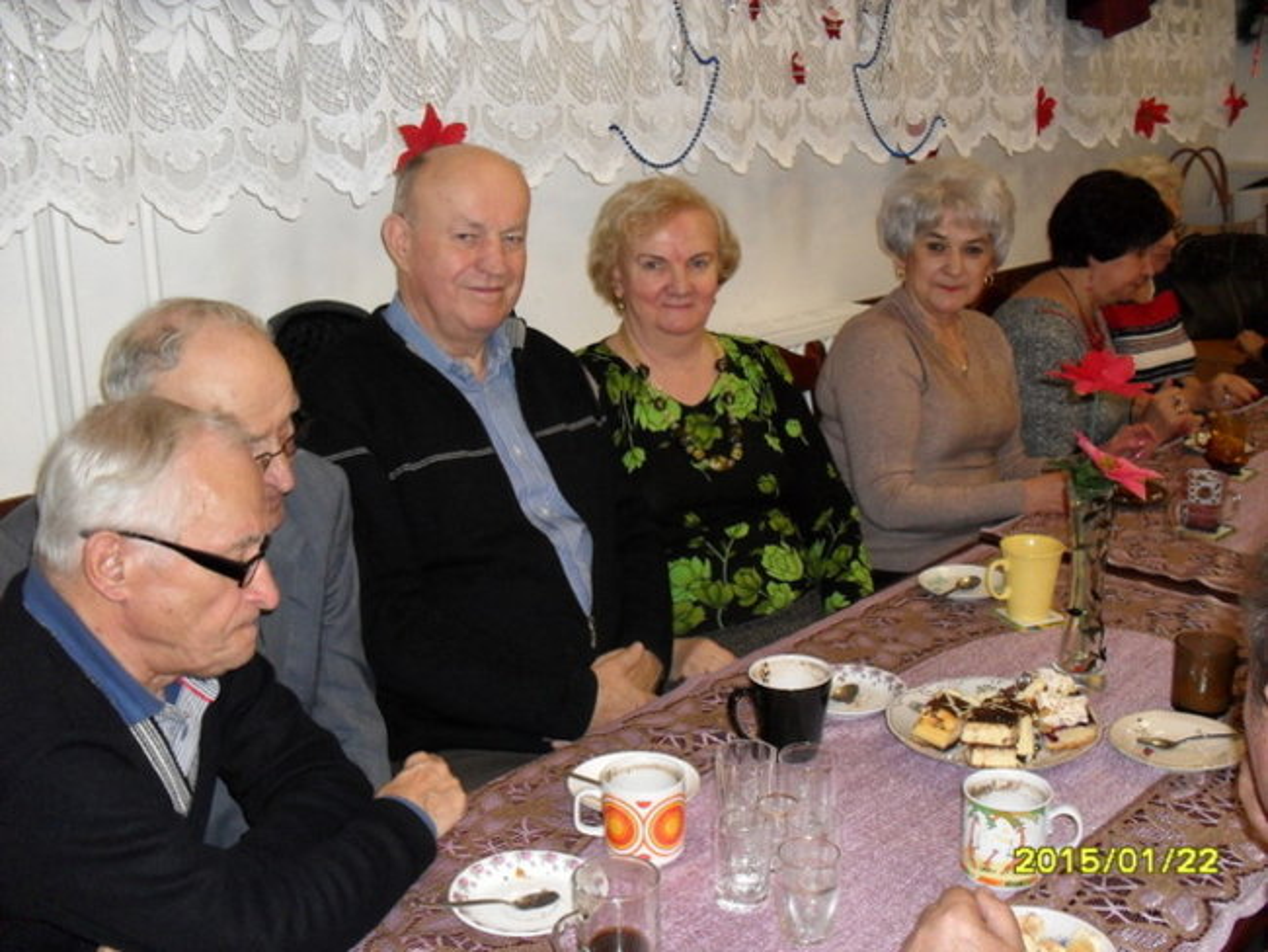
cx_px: 634
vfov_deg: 37.7
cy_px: 476
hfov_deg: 49.0
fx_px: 1392
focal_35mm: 38
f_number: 2.8
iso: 200
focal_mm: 6.3
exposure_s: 1/45
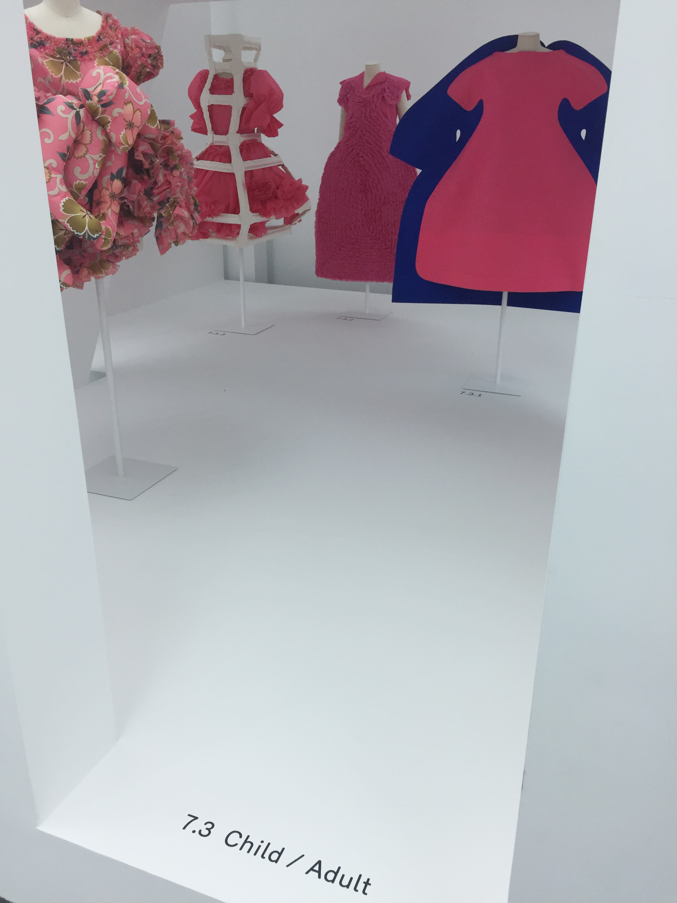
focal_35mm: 29
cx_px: 338
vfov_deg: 61.7
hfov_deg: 48.2
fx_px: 756
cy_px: 452
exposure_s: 1/60
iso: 40
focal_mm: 4.15
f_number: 2.2
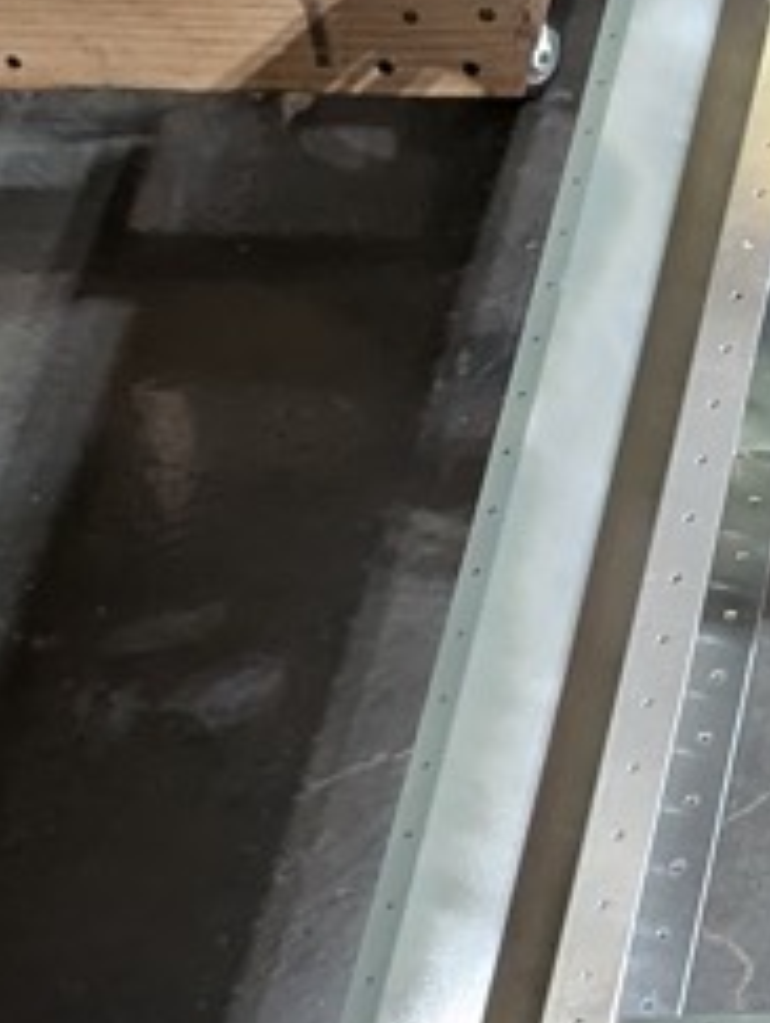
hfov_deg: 10.5
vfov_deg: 14.3
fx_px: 4082
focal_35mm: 138
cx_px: 1052
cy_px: 589
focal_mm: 4.53
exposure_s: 1/30
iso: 287
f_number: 1.7
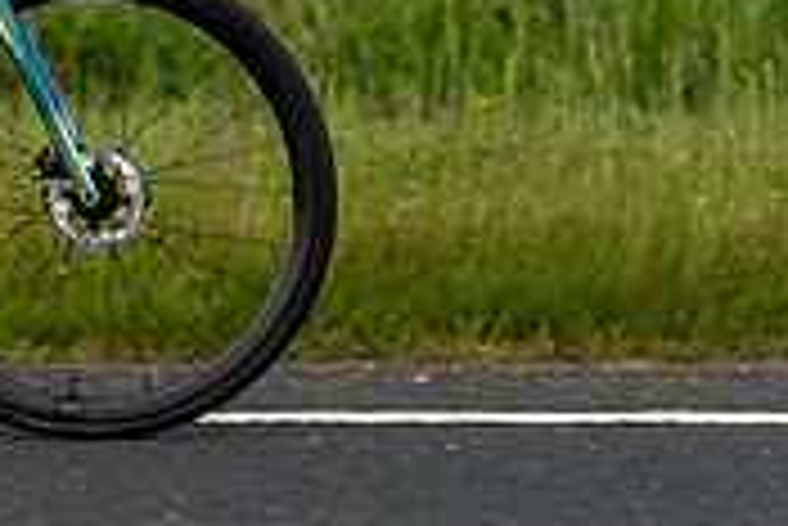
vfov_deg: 3.6
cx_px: -194
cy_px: -330
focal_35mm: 377
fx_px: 8259
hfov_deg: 5.4
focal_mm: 114
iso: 250
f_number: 3.2
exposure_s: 1/500
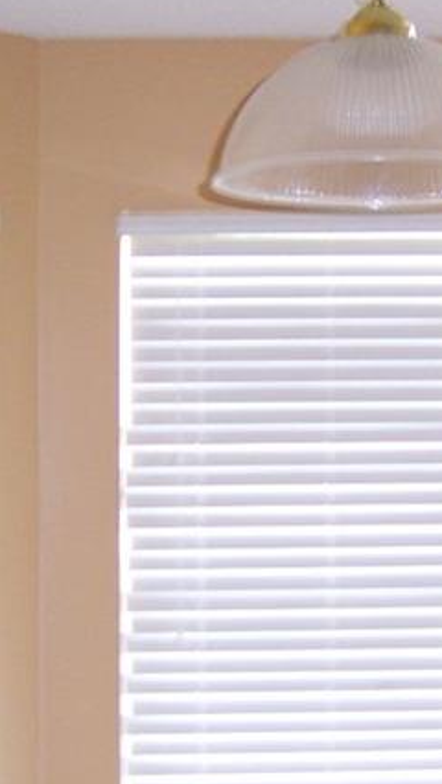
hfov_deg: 12.8
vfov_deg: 22.6
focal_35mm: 94
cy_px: 502
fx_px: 1956
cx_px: 379
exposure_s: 1/20
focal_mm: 6
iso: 125
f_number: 2.8
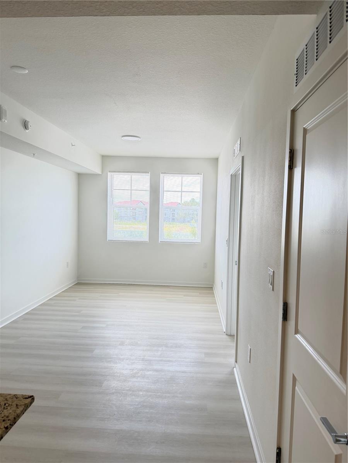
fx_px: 322
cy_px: 232
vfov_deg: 71.6
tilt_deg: -2.4
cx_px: 174
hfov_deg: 56.8
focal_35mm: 24
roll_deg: -2.0
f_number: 1.78
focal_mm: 6.76
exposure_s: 1/226
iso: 160
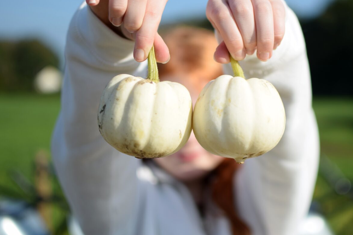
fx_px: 634
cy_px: 99
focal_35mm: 65
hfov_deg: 31.0
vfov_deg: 21.0
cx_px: 217
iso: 100
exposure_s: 1/4000
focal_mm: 35
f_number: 1.8
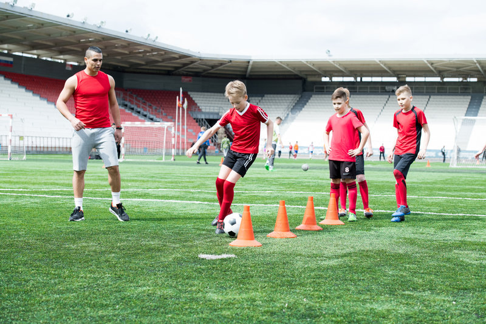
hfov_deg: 28.8
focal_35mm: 70
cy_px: 162
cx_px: 243
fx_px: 945
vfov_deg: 19.4
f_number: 5.6
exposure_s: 1/1600
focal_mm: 70
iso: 640
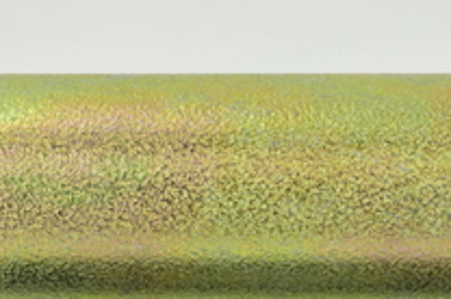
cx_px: 269
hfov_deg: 9.9
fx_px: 2602
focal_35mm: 208
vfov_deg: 6.6
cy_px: 297
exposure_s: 1/2.5
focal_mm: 60
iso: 64
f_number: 36
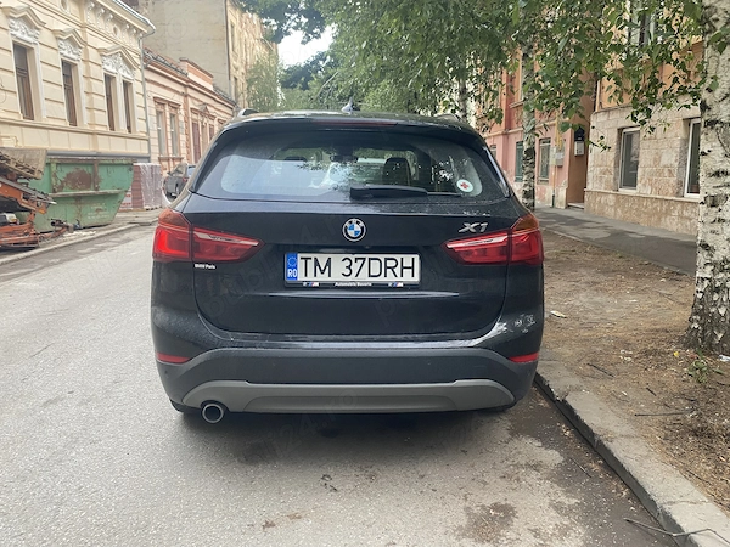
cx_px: 365
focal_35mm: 26
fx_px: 548
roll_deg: +1.6
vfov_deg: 53.1
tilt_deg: -13.8
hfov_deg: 67.3
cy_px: 274
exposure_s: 1/95
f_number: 1.8
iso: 125
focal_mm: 4.25
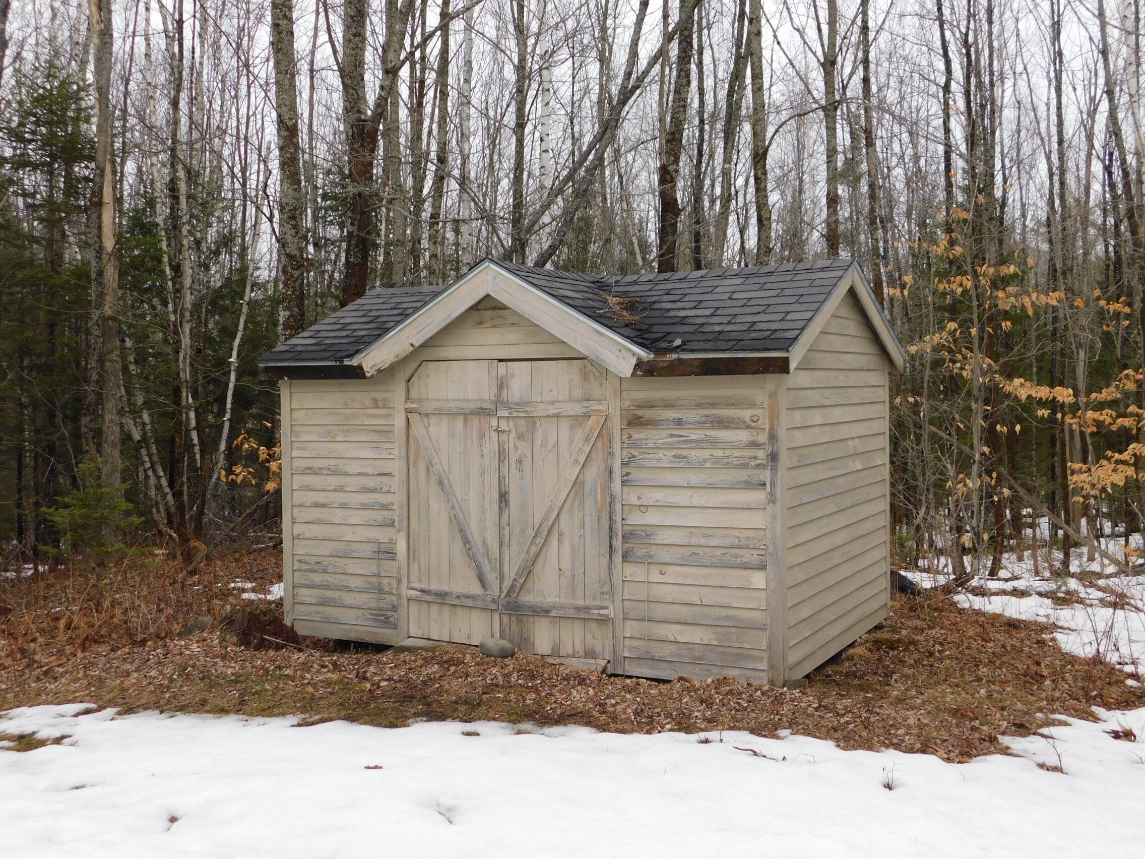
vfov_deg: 39.7
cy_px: 430
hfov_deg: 51.4
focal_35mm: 36
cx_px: 572
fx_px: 1191
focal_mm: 6.3
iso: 125
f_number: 3.5
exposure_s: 1/250
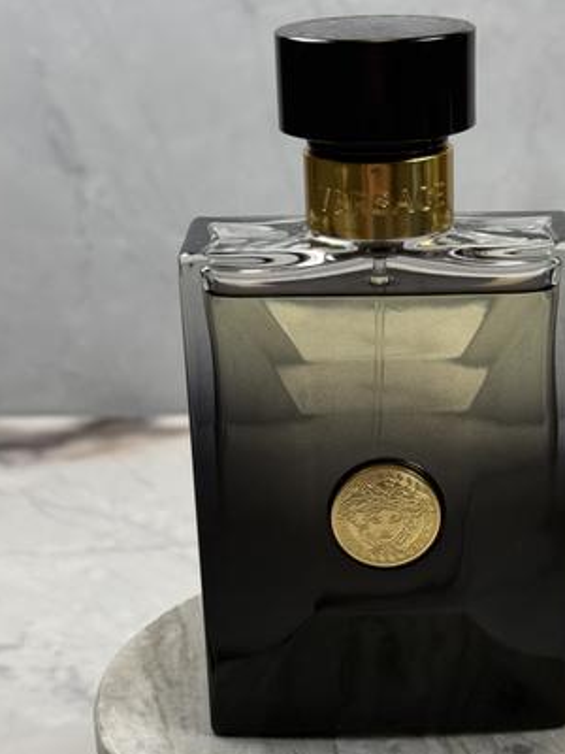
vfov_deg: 26.8
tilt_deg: -22.7
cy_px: 518
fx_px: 1567
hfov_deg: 20.4
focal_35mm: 72
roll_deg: +0.5
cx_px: 373
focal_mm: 6.76
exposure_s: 1/208
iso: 160
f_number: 1.78
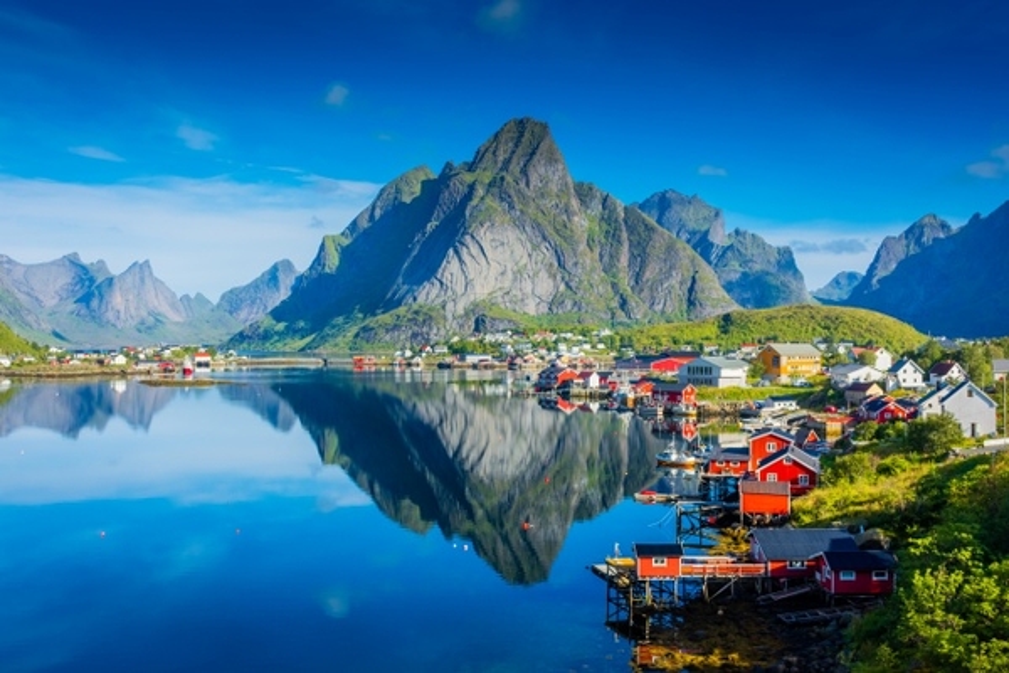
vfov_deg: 34.2
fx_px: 1093
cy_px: 336
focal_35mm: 39
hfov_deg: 49.6
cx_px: 504
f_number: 8
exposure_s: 1/250
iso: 100
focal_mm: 26
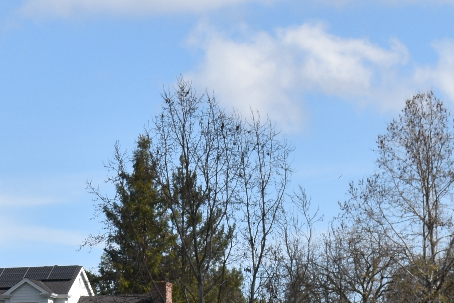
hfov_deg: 7.2
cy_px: 346
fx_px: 3590
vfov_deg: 4.8
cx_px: 52
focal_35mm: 285
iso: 100
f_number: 10
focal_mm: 55
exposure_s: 1/200
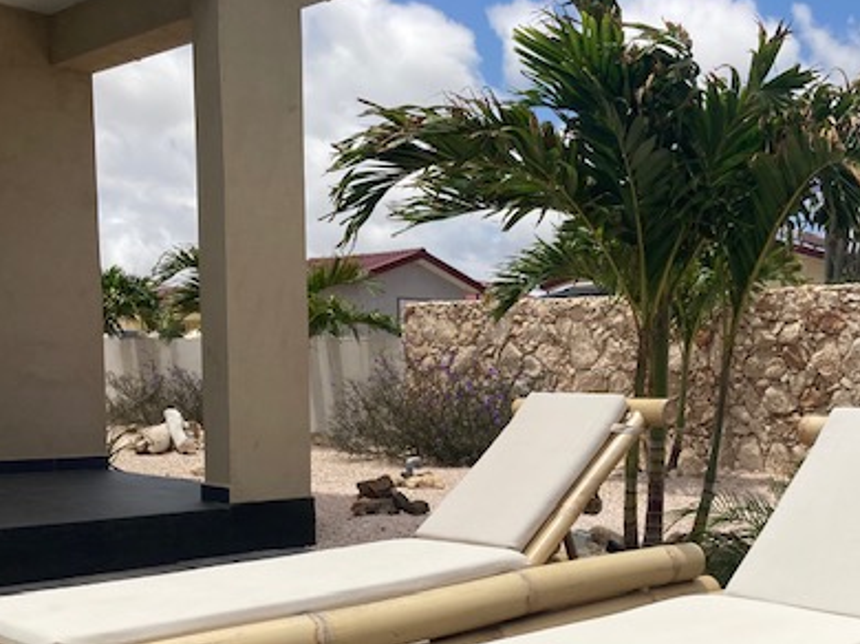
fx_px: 1142
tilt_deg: -6.8
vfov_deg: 30.8
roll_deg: -1.2
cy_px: 505
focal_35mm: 46
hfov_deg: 40.4
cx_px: 617
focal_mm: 3.99
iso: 20
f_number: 1.8
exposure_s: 1/3003
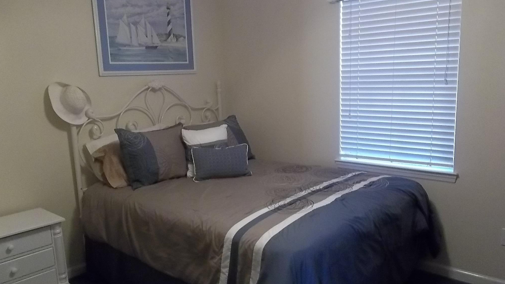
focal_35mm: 30
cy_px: 165
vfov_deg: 38.9
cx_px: 251
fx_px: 402
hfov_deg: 64.3
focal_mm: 4.9
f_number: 3.5
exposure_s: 1/30
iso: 400
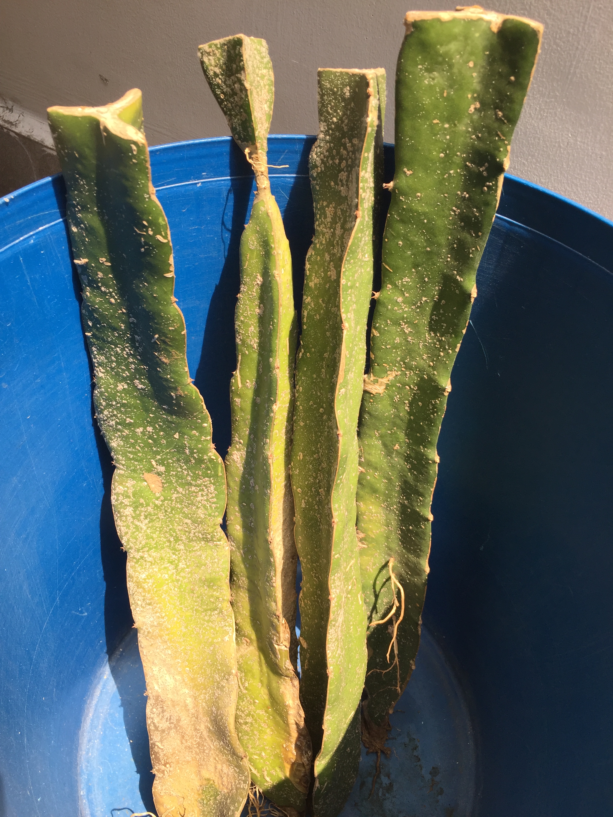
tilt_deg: -49.5
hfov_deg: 48.2
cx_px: 306
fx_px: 685
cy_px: 408
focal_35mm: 29
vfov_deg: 61.7
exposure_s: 1/421
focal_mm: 4.15
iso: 32
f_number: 2.2
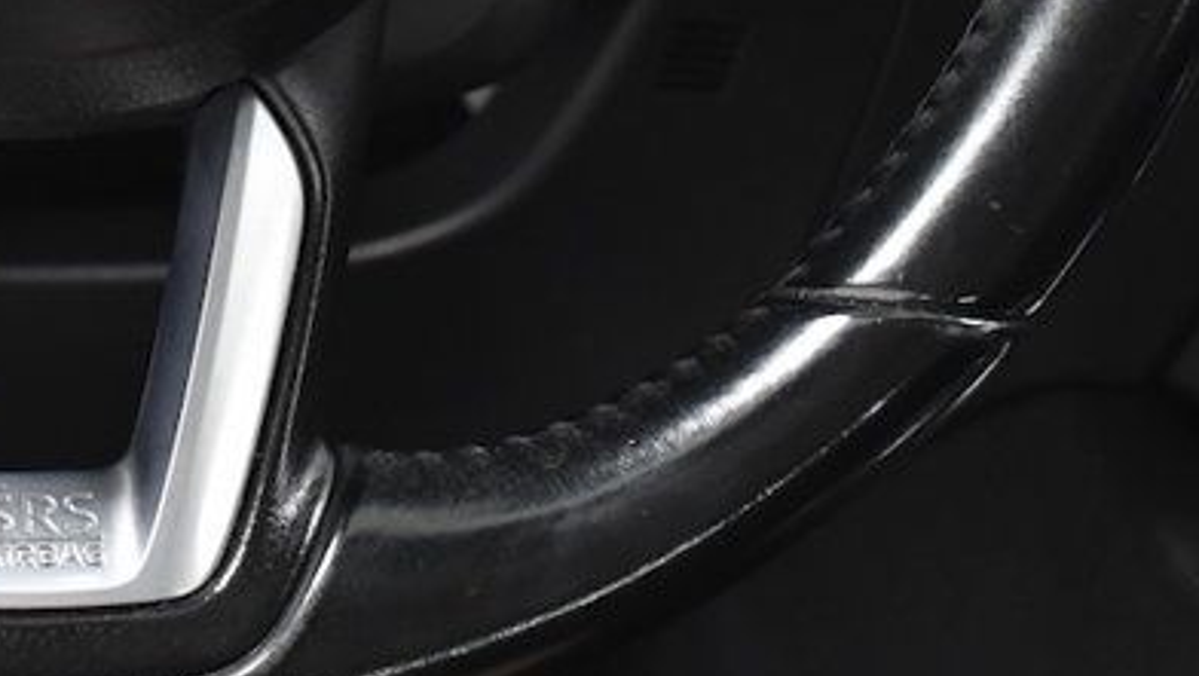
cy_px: -219
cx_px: 55
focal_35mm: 123
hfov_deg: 17.1
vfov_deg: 9.7
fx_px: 3913
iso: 2500
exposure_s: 1/160
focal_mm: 30
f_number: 4.5
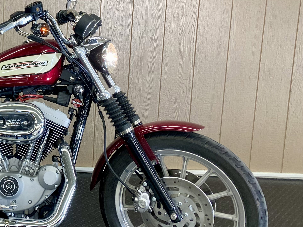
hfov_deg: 31.7
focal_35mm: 55
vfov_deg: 26.2
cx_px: -13
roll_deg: -1.7
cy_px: 53
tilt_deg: -9.3
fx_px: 481
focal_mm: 4.25
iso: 100
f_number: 1.8
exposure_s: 1/120
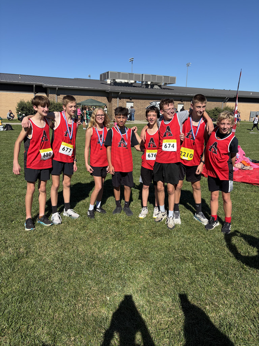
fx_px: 259
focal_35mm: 26
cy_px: 173
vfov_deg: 67.3
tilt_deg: -13.4
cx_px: 130
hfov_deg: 53.1
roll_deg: -1.9
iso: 50
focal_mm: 5.96
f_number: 1.6
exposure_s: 1/4608
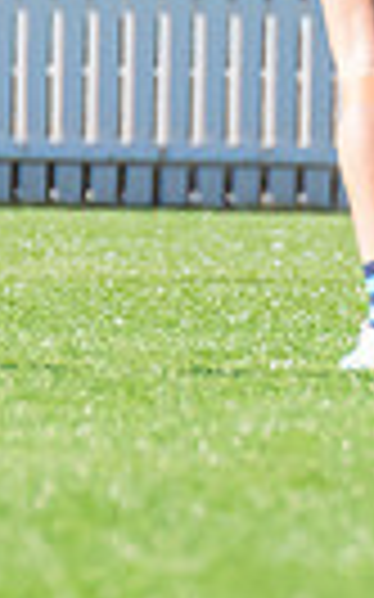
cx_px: 1419
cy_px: -294
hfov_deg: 0.4
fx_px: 48880
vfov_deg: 0.7
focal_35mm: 2994
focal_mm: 420
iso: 800
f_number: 7.1
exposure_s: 1/1250
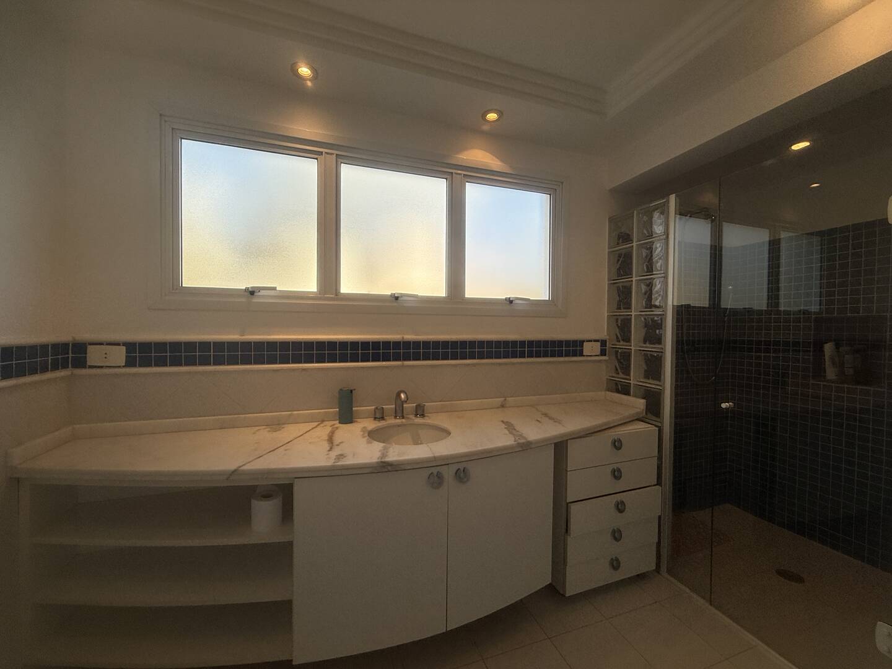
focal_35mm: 14
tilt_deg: -0.1
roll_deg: -0.3
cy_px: 334
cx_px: 446
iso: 50
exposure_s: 1/506
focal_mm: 2.22
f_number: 2.2
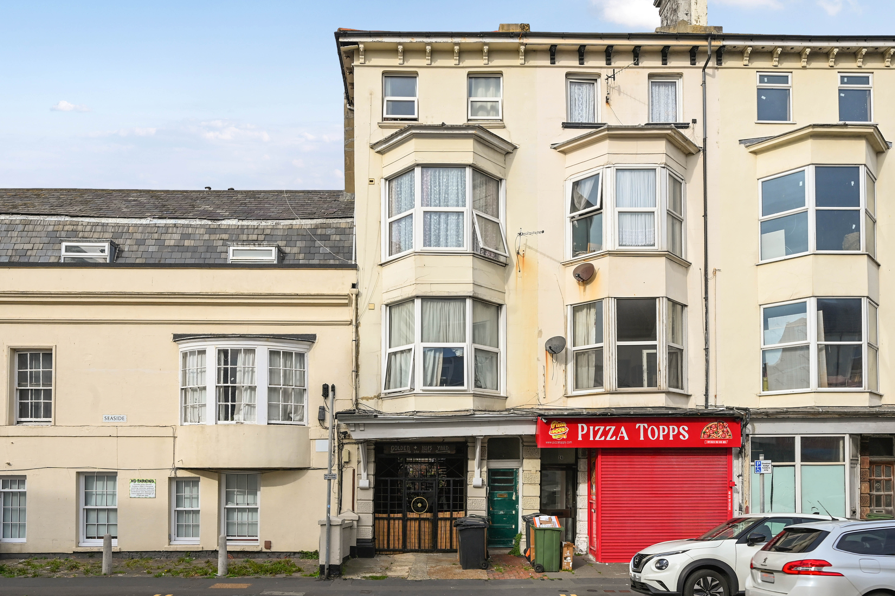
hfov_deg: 74.9
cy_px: 298
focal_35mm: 24
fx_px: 584
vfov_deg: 54.0
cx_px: 448
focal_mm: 23.5
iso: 320
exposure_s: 1/800
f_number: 8
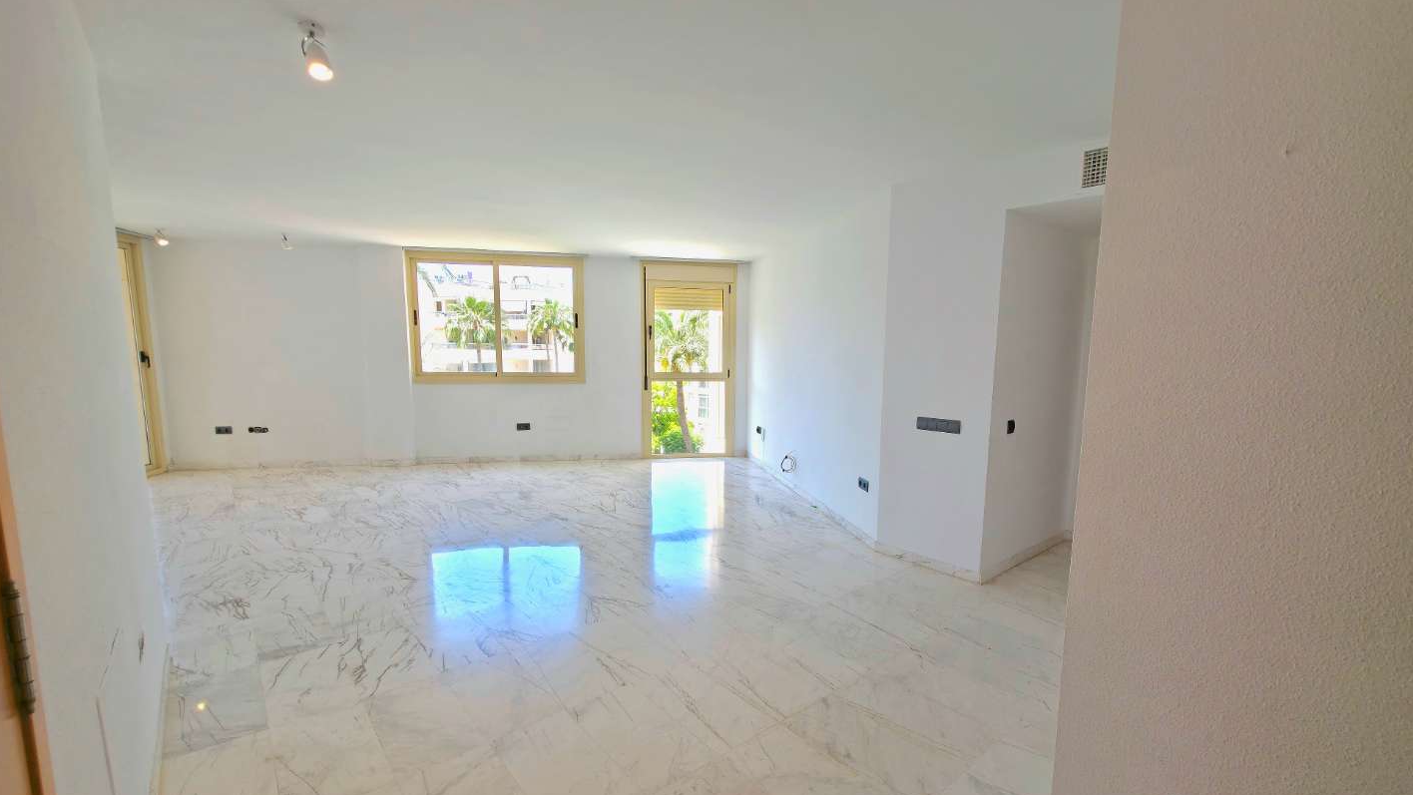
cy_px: 428
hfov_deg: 103.0
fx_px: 562
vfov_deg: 70.4
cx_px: 726
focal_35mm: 15
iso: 20
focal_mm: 2.2
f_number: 1.9
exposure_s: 1/455
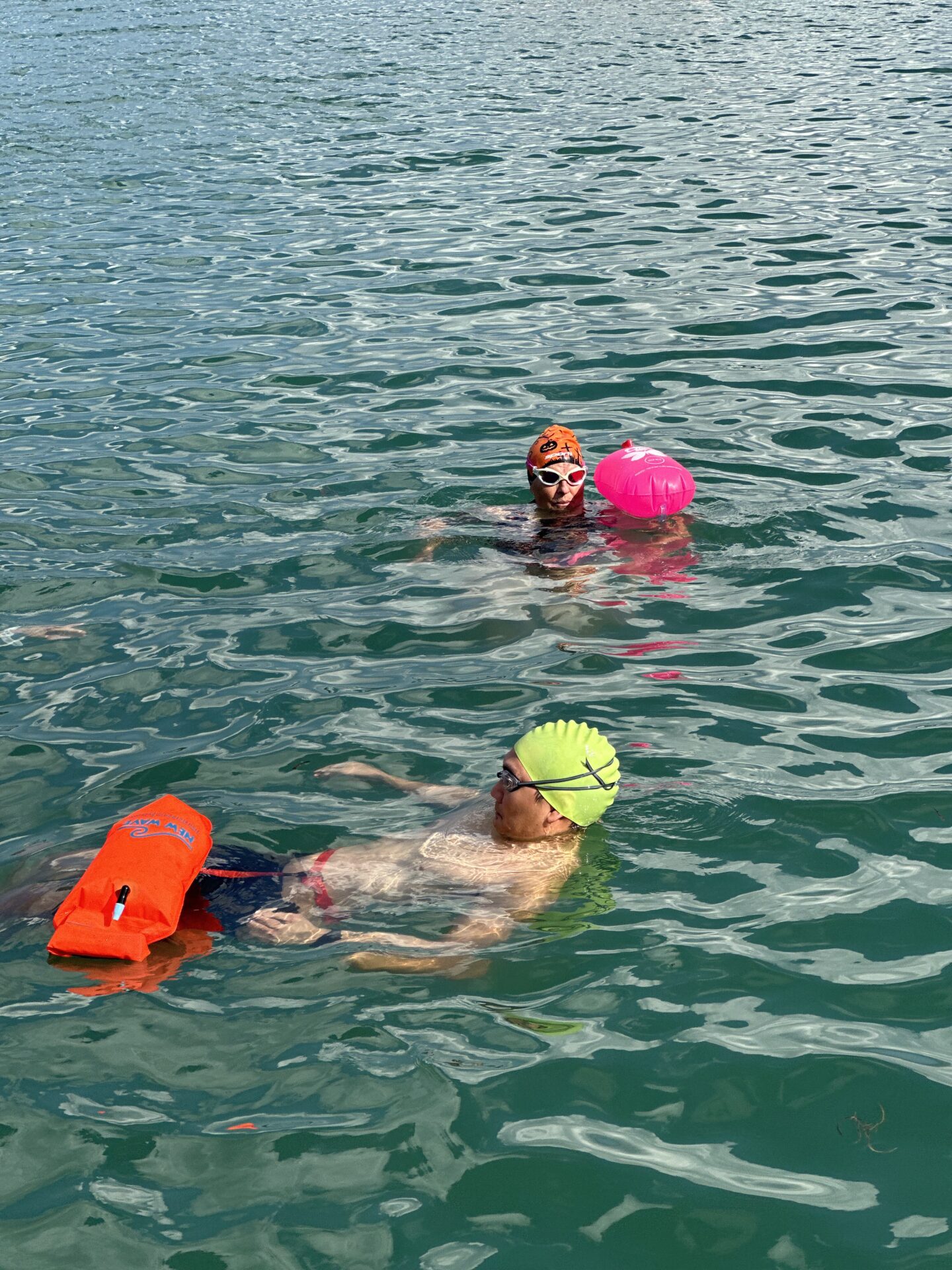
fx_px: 2824
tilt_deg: -16.6
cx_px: 476
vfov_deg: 25.3
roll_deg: +1.2
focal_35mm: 77
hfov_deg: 19.1
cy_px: 635
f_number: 2.8
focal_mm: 9
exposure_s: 1/758
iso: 32
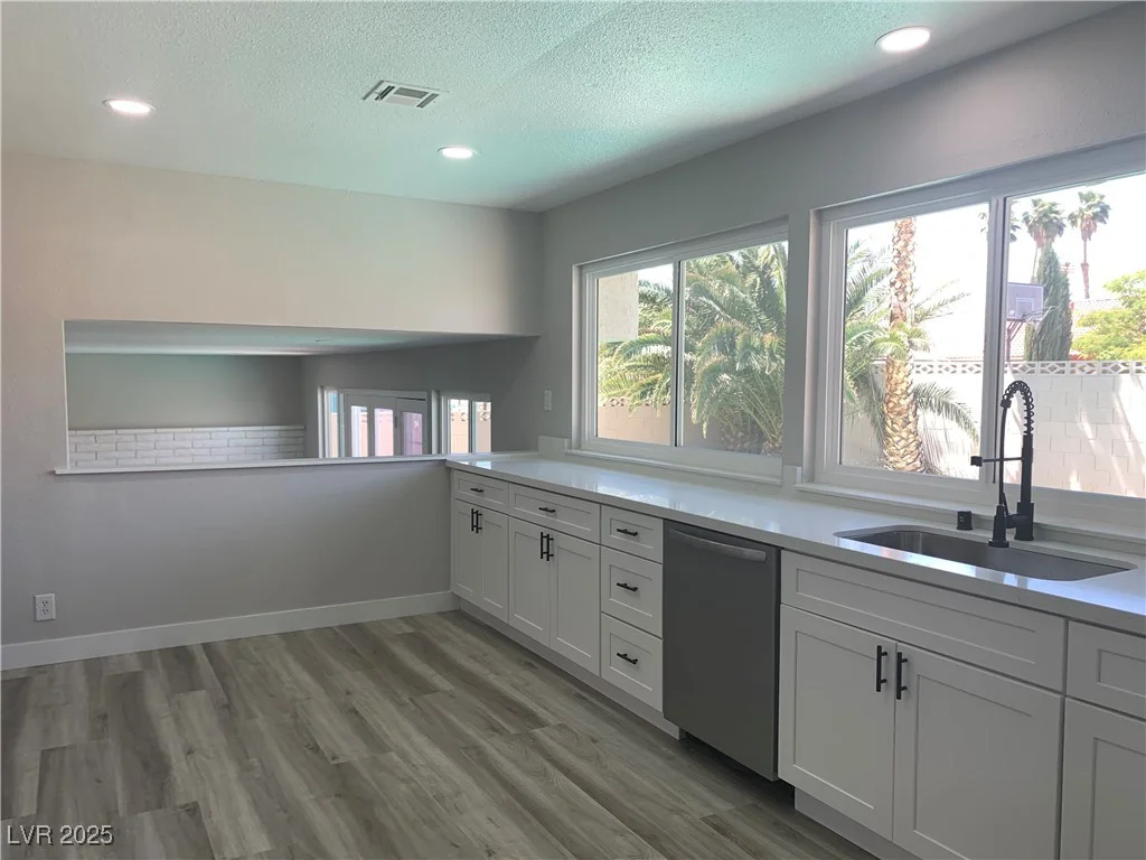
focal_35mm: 26
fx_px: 861
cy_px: 430
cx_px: 573
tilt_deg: -4.3
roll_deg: -0.5
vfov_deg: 53.1
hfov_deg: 67.3
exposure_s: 1/120
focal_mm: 4.25
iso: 25
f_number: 1.8
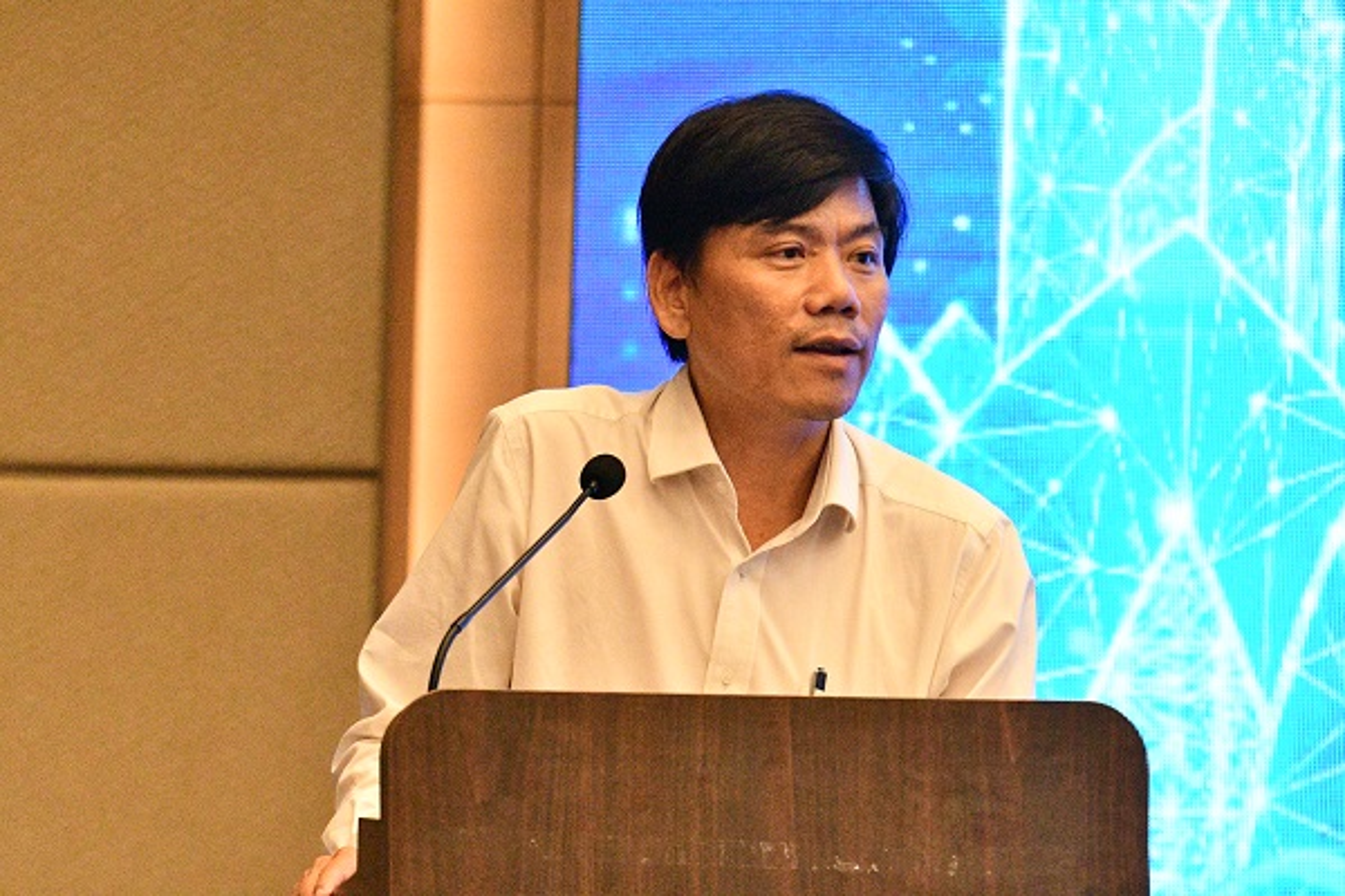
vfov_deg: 3.1
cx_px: 672
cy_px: 448
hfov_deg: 4.6
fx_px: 16811
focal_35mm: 450
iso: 12800
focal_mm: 300
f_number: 5.3
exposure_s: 1/800
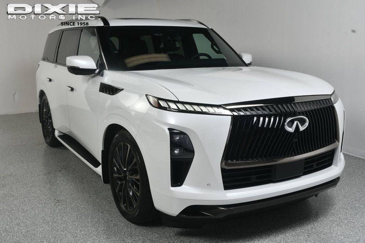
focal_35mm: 39
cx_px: 182
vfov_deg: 34.2
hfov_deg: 49.6
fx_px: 395
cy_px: 122
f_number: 13
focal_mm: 26
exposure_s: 1/160
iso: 100
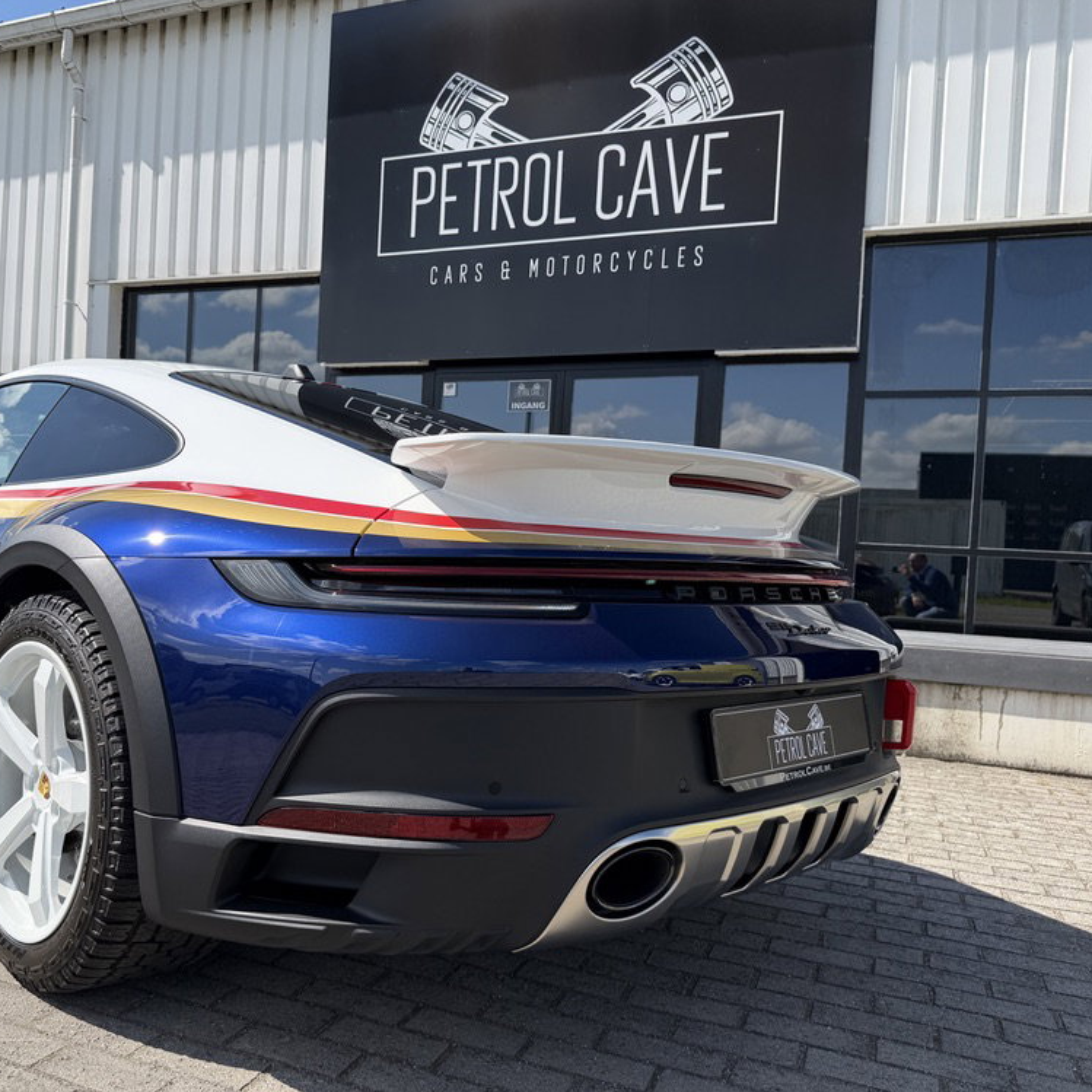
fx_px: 1035
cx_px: 398
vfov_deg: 55.6
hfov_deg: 54.9
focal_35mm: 29
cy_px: 557
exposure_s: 1/4673
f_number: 1.78
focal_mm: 6.76
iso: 80
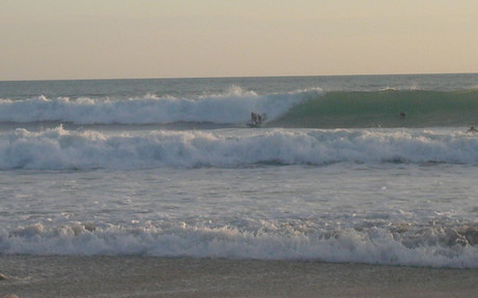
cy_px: 160
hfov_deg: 18.8
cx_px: 244
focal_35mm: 111
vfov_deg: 11.8
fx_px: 1446
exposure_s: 1/400
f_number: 4.5
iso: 100
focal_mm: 12
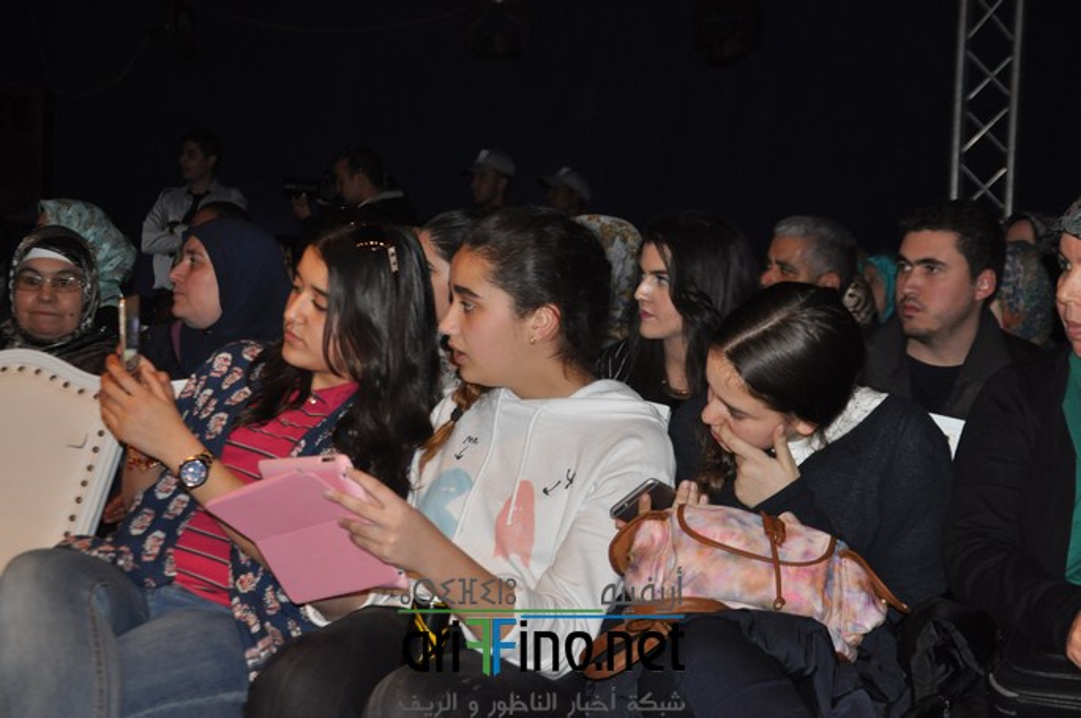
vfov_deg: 20.1
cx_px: 540
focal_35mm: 68
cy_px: 359
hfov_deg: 29.9
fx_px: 2024
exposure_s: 1/60
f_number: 4.8
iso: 800
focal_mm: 45
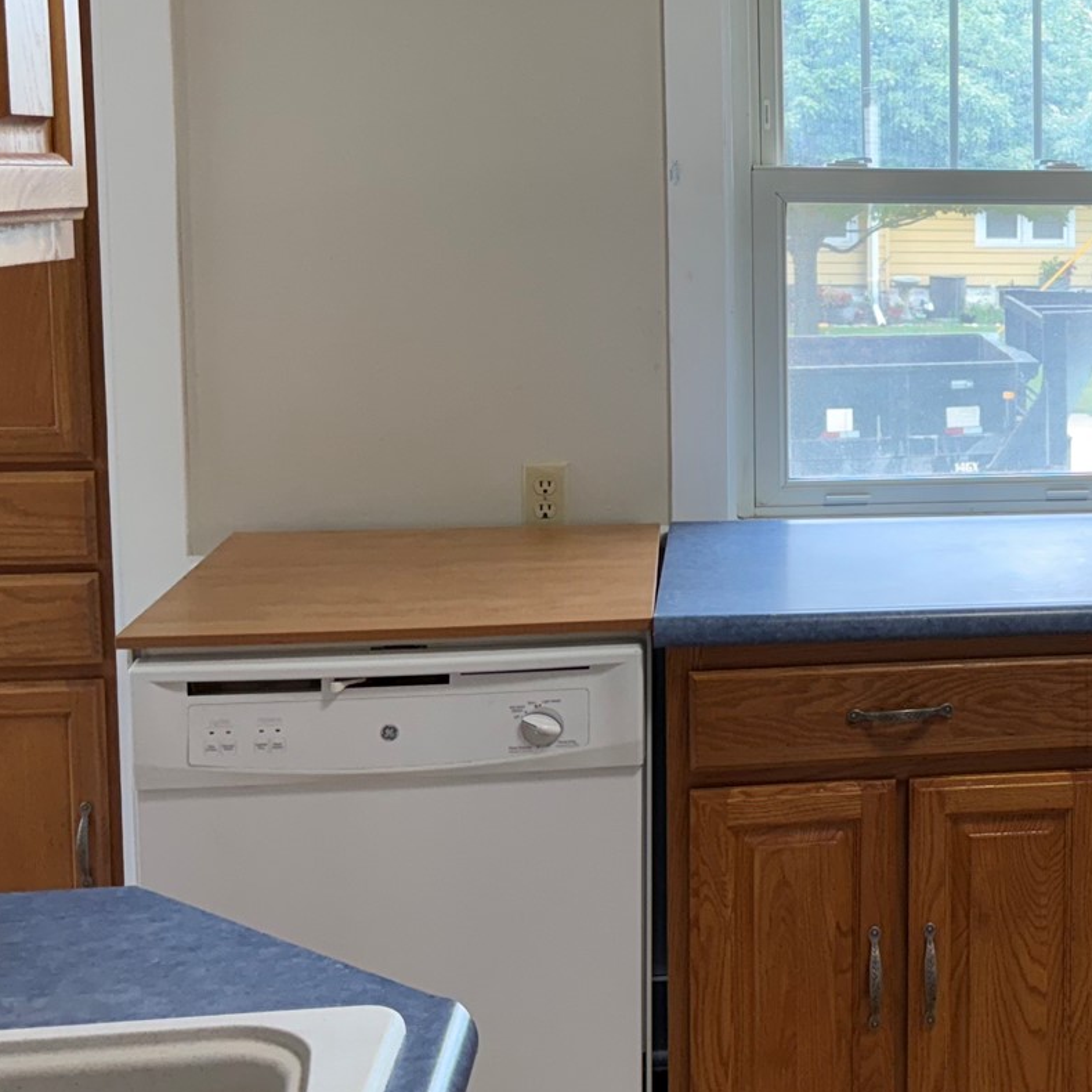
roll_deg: -0.3
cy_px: 370
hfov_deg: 28.9
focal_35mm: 55
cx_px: 1120
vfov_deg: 30.9
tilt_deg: -6.2
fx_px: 1963
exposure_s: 1/120
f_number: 1.78
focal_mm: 6.76
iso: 125
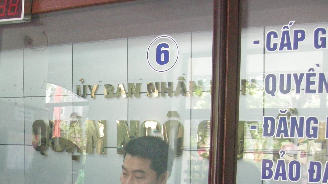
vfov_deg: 16.5
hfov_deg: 28.4
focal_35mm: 72
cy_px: 176
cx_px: 44
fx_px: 626
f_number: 2.7
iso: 400
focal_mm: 7.5
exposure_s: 1/32.3
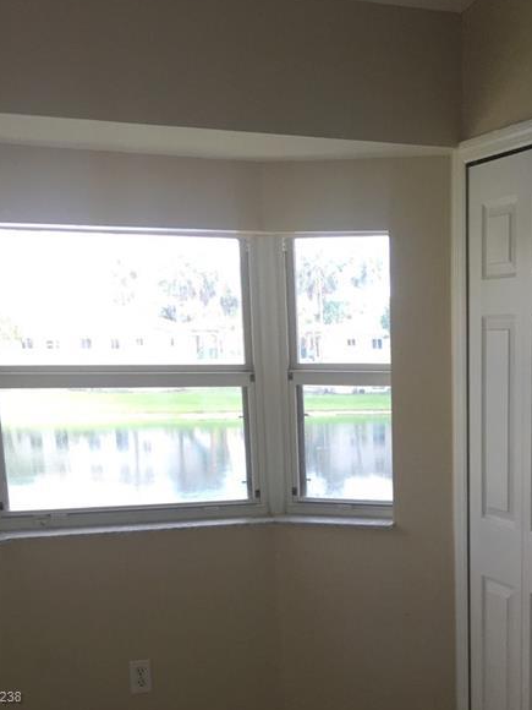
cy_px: 698
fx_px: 1229
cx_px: 464
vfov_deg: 30.1
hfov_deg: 23.8
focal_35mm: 60
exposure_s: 1/60
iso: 32
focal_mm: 4.15
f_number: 2.2
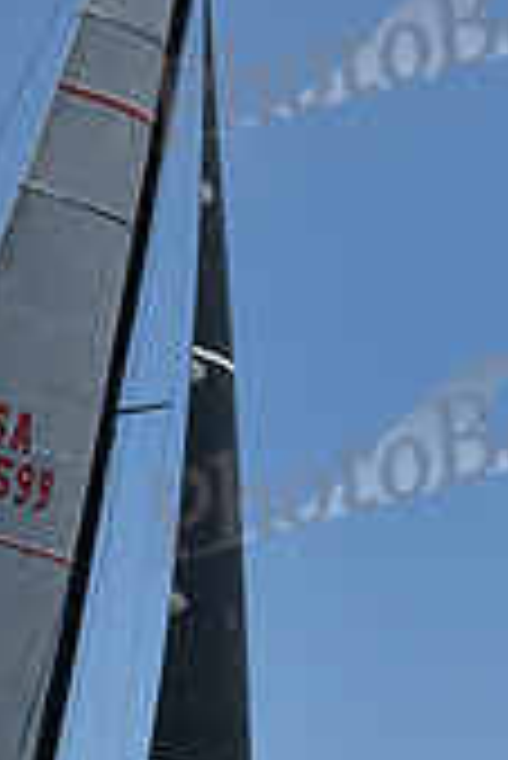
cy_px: 747
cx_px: -83
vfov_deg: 8.5
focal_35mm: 240
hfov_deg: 5.7
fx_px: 5069
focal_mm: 70
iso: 250
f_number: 9
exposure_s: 1/1000
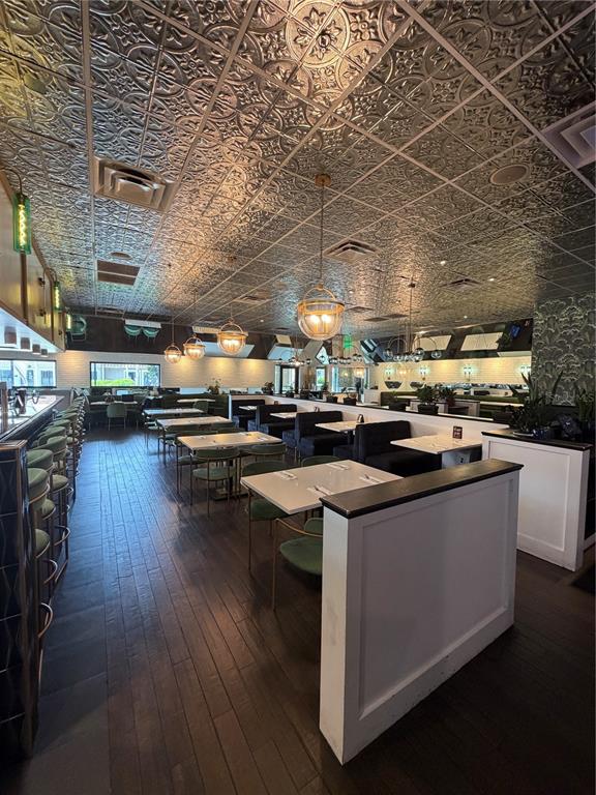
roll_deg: -1.7
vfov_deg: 102.1
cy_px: 398
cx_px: 298
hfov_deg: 85.7
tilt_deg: -3.5
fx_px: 321
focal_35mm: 14
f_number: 2.2
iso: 250
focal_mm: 2.22
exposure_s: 1/60
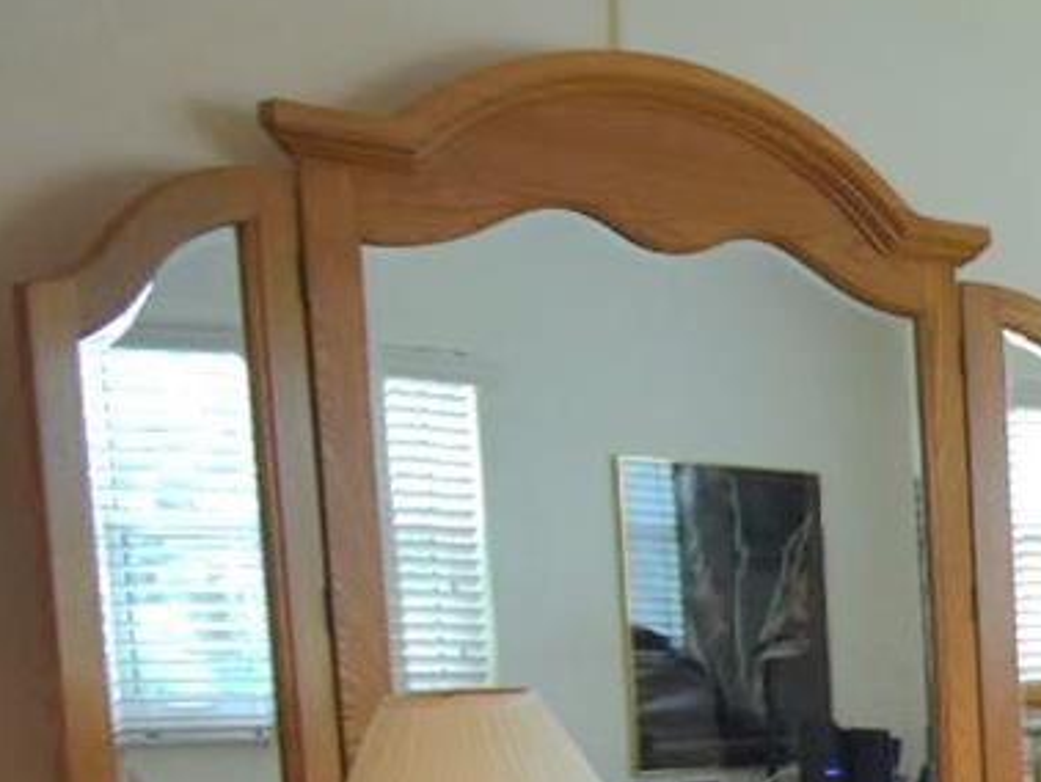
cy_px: 829
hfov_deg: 20.6
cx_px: 1931
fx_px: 1836
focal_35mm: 61
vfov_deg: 22.8
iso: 400
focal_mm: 10
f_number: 4.5
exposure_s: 1/60.2
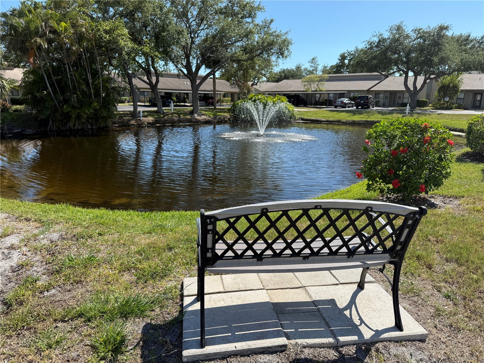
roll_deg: -1.1
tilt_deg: -13.9
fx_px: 336
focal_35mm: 24
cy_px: 182
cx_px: 242
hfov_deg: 71.6
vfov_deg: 56.8
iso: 80
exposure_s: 1/3145
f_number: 1.78
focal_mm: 6.76
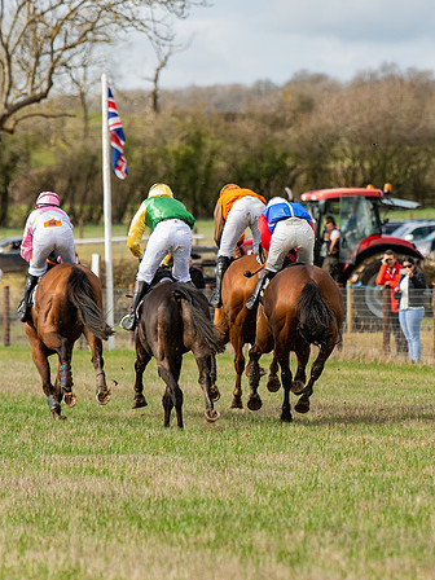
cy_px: 277
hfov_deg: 3.5
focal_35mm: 422
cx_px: 248
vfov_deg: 4.7
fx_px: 7071
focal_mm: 200
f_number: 4
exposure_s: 1/1600
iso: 400
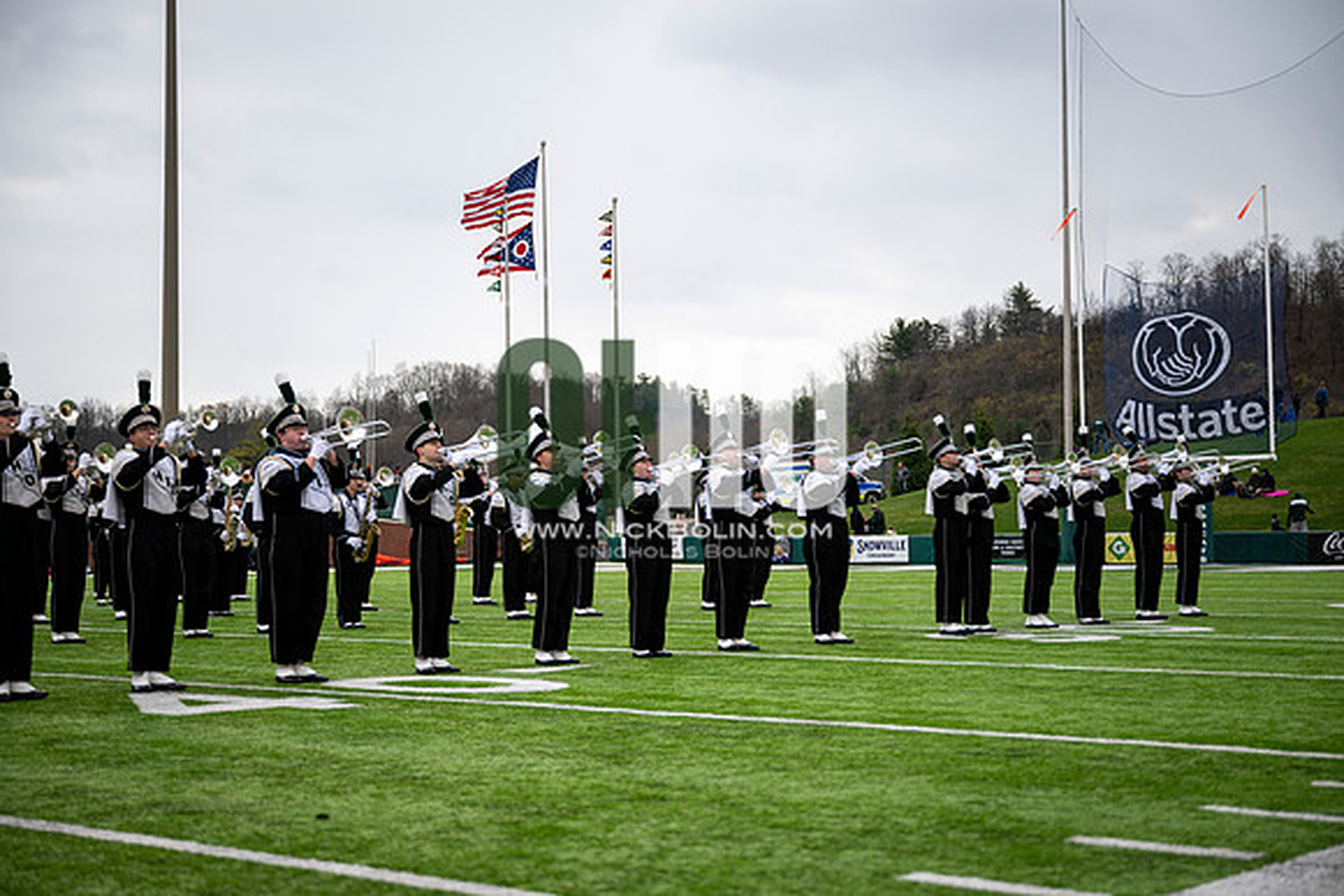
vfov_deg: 24.2
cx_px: 672
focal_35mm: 56
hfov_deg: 35.6
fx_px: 2091
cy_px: 448
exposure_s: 1/500
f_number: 2.8
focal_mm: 56
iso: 100
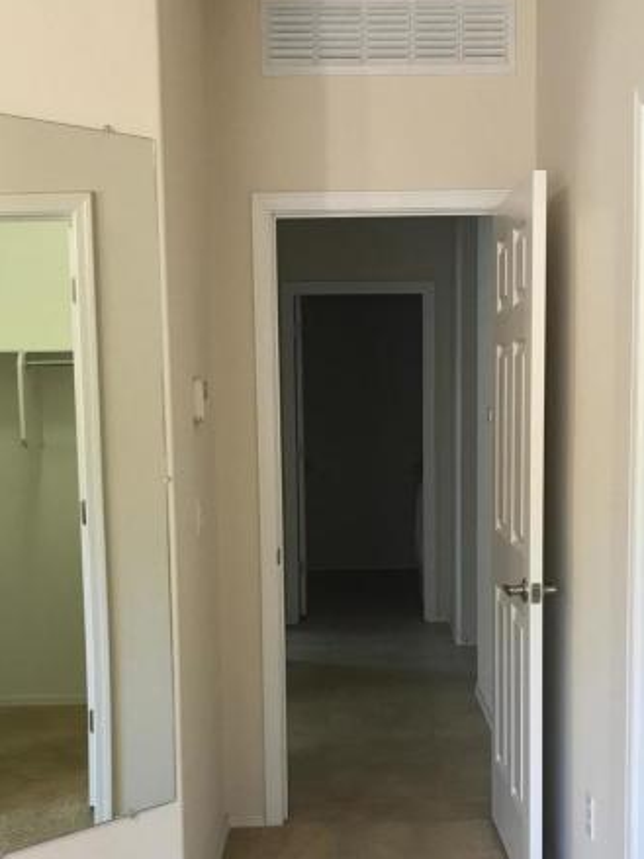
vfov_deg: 38.6
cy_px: 546
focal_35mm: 49
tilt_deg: -6.0
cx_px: 372
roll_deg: +0.6
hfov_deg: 29.6
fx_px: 1216
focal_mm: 3.99
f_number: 1.8
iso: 32
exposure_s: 1/20
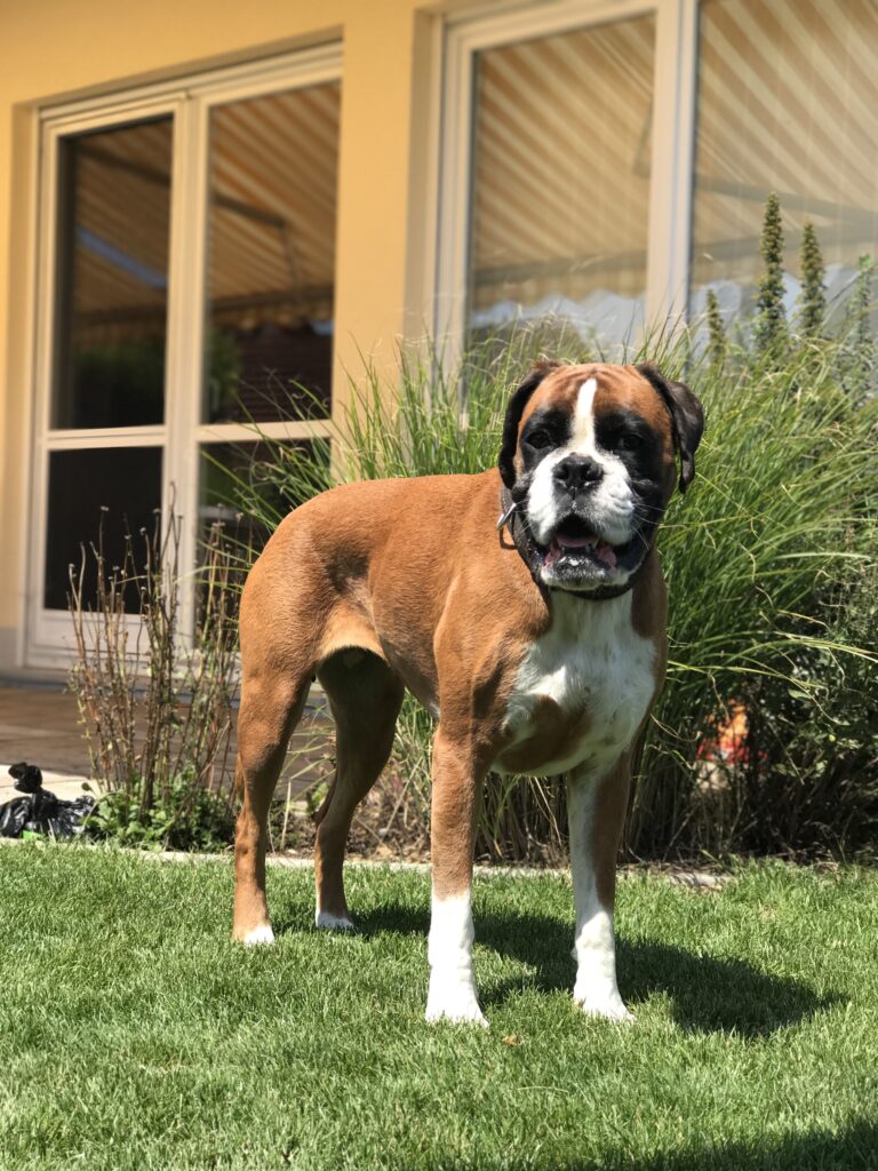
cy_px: 586
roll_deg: -1.4
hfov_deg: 25.7
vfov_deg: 33.8
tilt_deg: +1.5
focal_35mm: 57
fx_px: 1928
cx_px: 439
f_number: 2.8
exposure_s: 1/364
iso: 20
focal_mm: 6.6
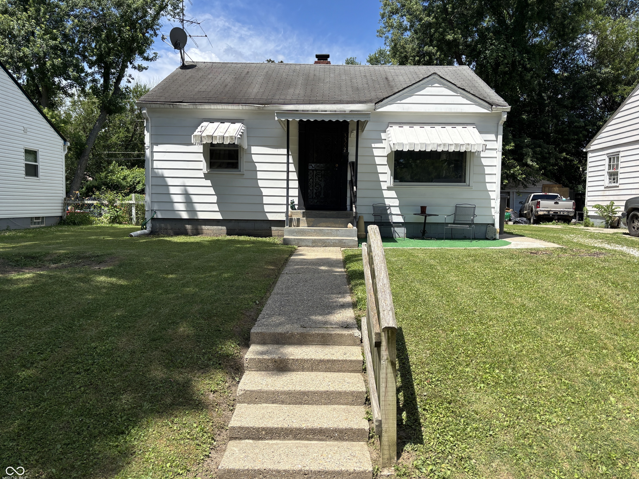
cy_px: 237
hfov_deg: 65.3
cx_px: 328
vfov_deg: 51.4
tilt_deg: -3.6
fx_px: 498
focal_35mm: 27
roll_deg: -0.9
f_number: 1.6
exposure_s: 1/2778
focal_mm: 5.96
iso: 50
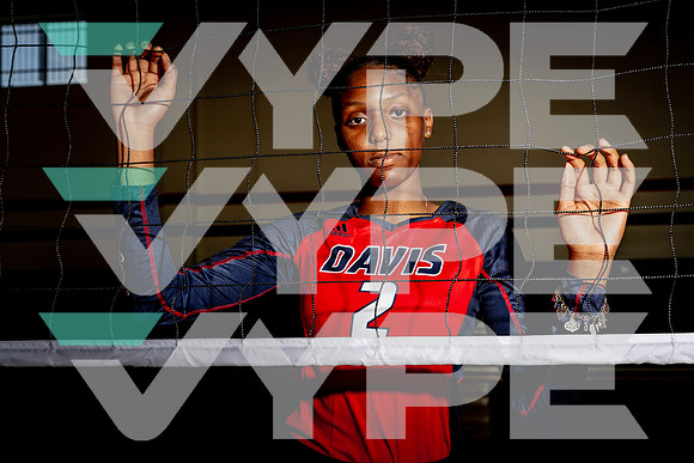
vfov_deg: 31.2
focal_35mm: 43
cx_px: 347
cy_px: 232
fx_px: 829
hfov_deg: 45.4
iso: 100
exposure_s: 1/125
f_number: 6.3
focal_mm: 43
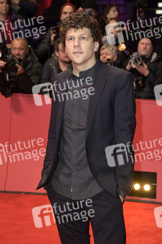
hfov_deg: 16.6
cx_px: 81
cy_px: 122
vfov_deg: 24.8
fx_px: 554
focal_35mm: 82
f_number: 5.6
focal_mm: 82
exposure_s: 1/160
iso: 1250
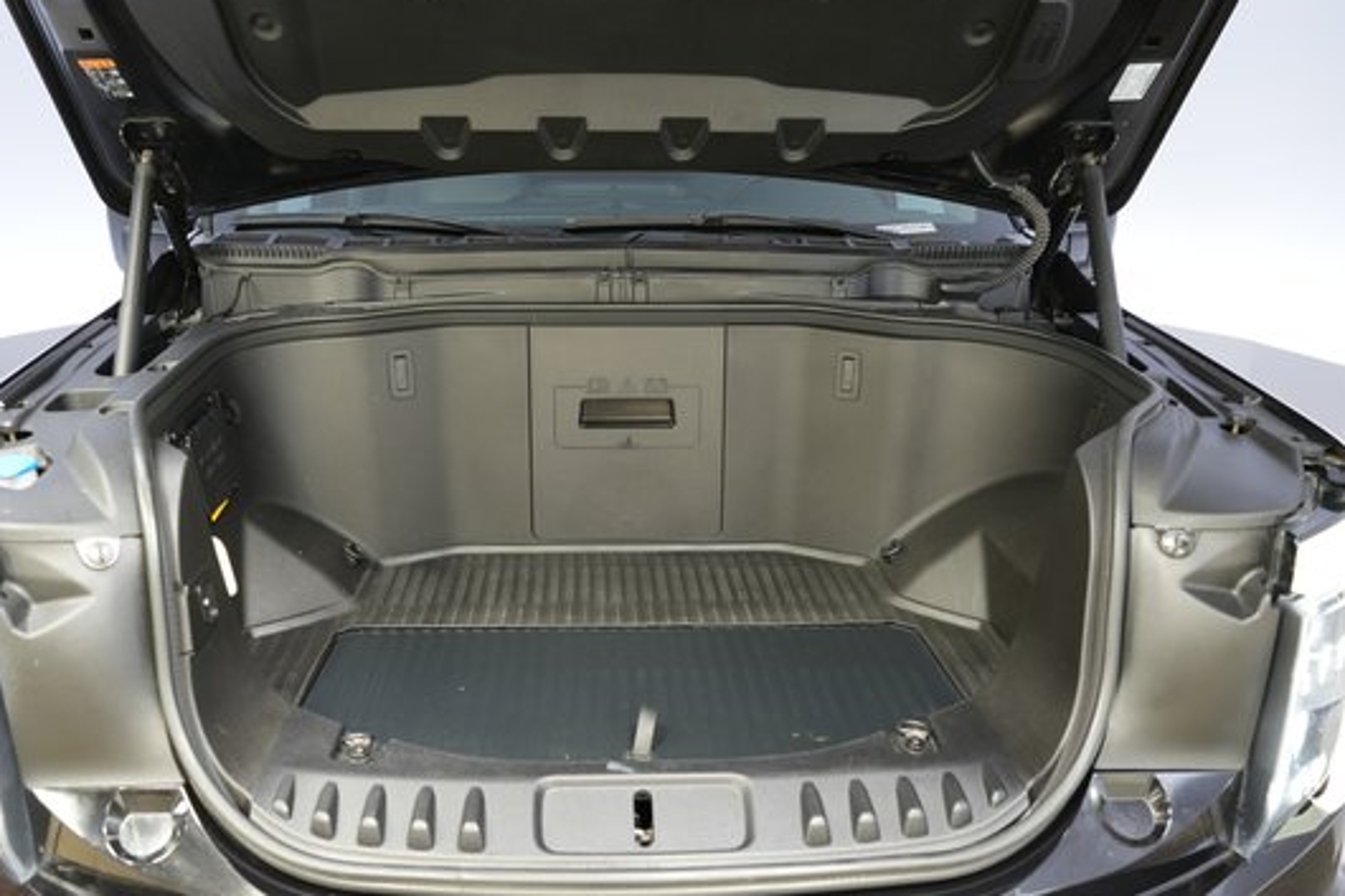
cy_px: 503
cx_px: 627
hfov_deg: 63.6
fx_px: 1083
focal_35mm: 29
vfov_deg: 44.8
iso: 500
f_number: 2.8
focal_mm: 24
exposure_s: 1/30
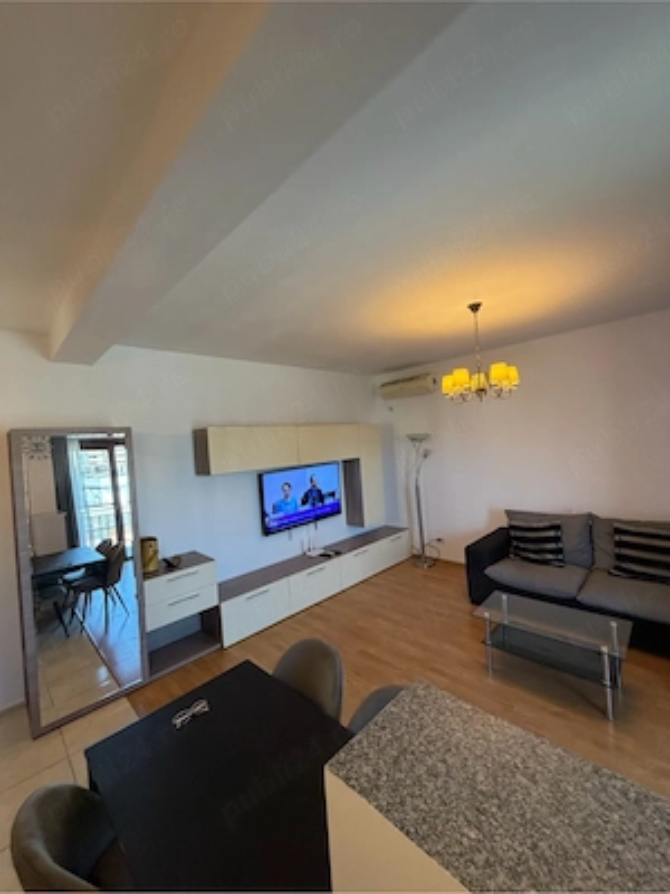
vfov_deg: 102.1
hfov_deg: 85.7
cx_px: 335
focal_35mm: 14
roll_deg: +4.4
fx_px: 361
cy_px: 447
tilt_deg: +0.7
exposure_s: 1/50
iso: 200
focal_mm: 2.22
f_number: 2.2
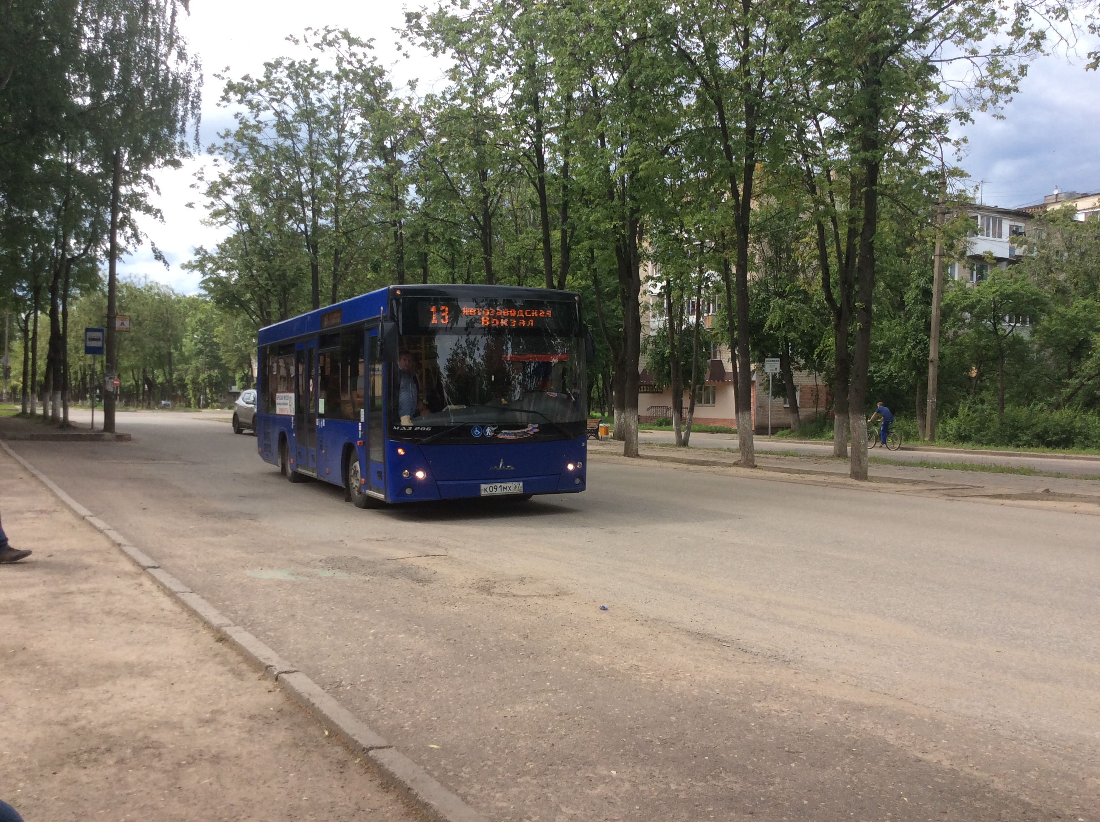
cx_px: 550
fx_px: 1015
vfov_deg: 44.1
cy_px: 411
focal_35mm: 32
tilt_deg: +2.3
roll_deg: +0.7
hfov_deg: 56.9
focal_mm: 3.3
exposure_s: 1/650
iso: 32
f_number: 2.4
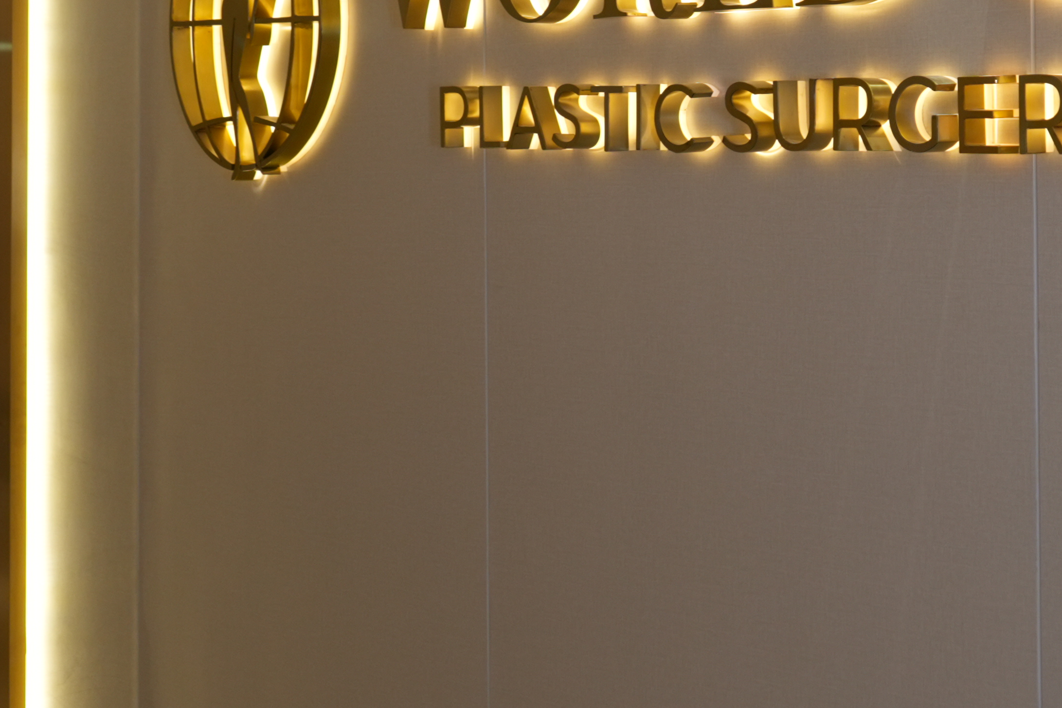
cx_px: 876
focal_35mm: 76
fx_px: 2242
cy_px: 54
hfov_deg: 26.1
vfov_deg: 17.6
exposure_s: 1/125
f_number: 2.8
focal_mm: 24
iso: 400
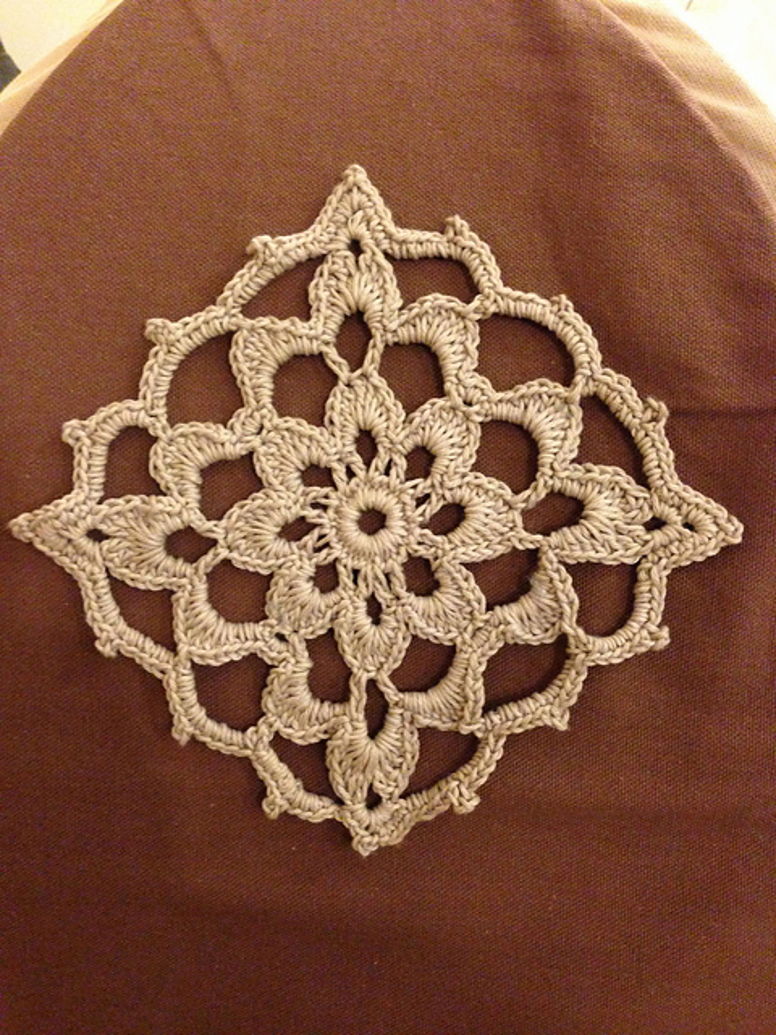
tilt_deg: -27.0
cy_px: 518
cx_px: 388
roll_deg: -0.2
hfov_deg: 42.9
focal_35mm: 33
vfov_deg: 55.4
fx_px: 986
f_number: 2.4
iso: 500
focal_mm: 4.12
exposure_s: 1/15
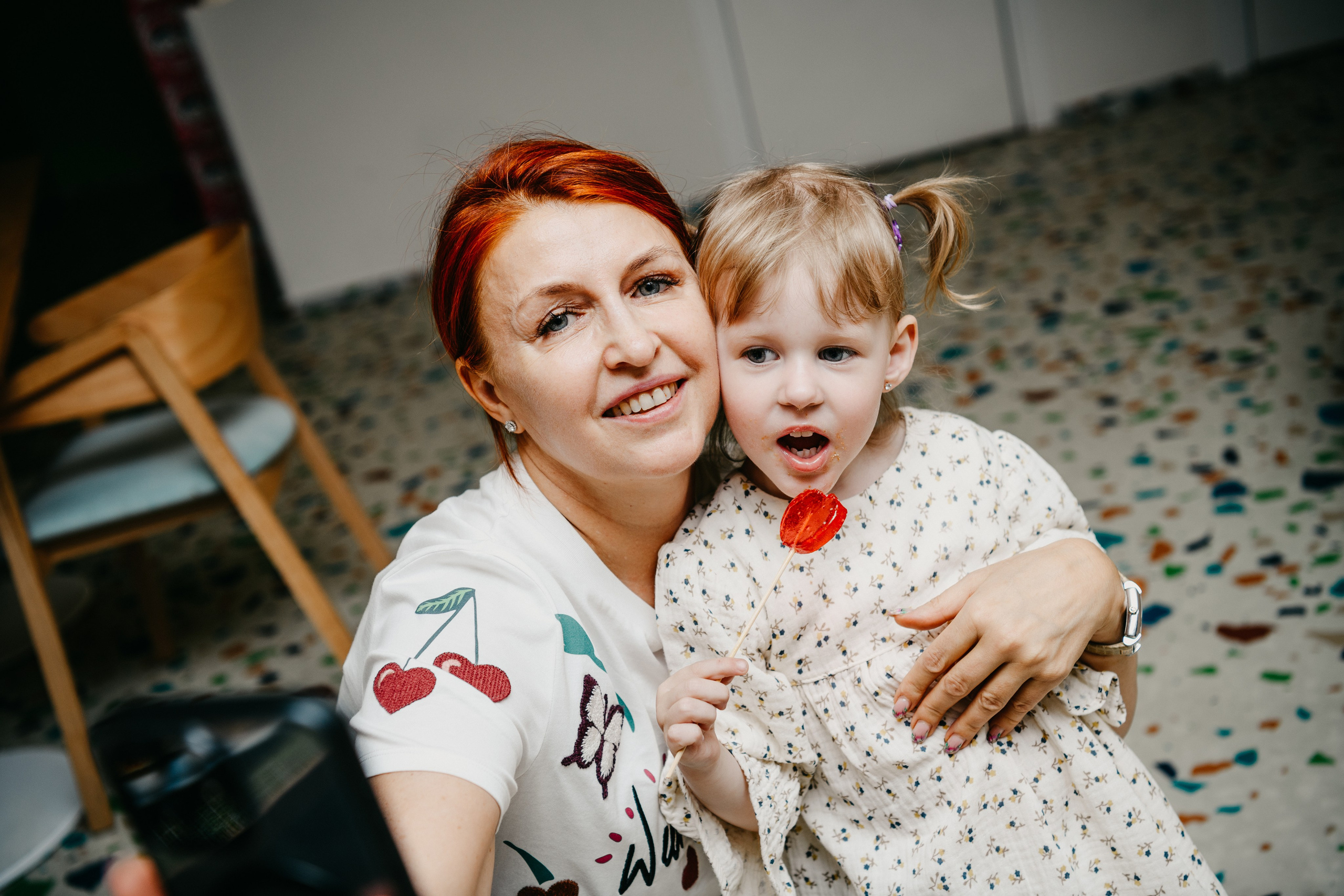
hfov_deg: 42.7
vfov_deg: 29.2
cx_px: 672
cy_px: 448
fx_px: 1717
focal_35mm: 46
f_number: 3.5
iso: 125
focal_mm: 46
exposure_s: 1/160
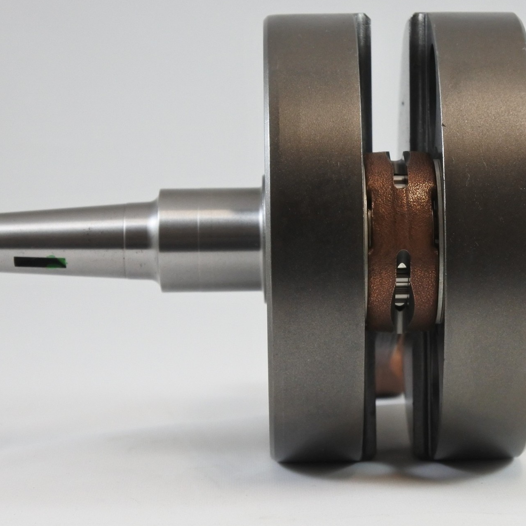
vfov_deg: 17.6
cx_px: 372
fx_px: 1702
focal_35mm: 99
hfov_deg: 17.5
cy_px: 257
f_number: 5
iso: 640
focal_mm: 24
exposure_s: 1/125
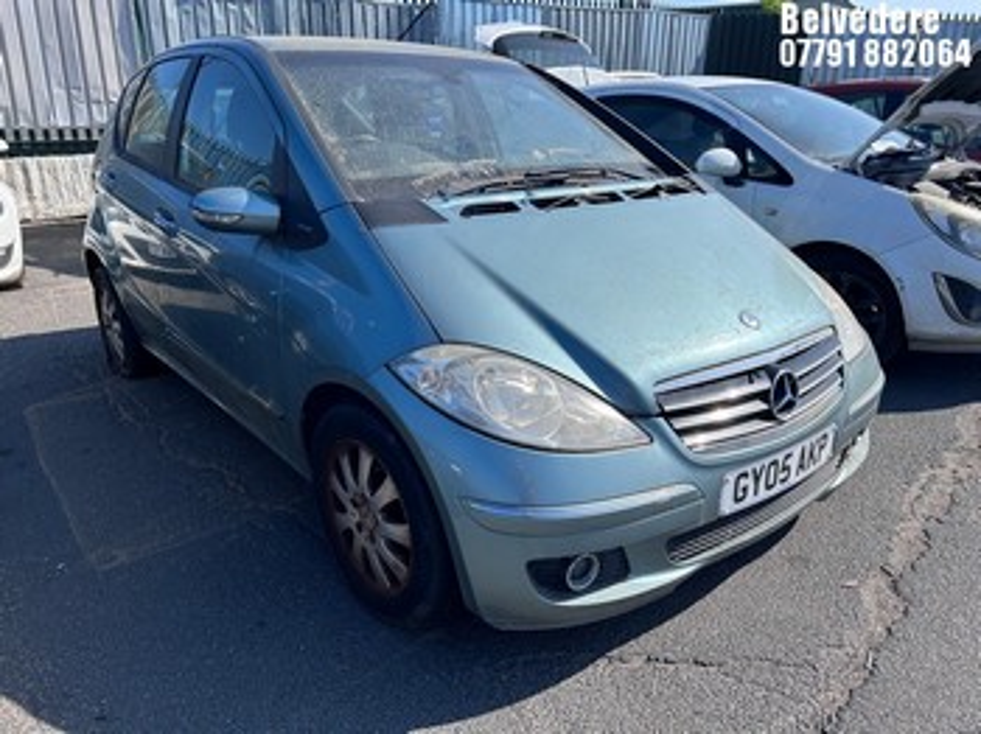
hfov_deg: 67.3
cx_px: 490
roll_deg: +0.2
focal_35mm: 26
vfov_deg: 53.0
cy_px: 367
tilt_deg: -20.1
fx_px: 736
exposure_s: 1/3571
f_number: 1.5
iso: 50
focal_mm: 5.7
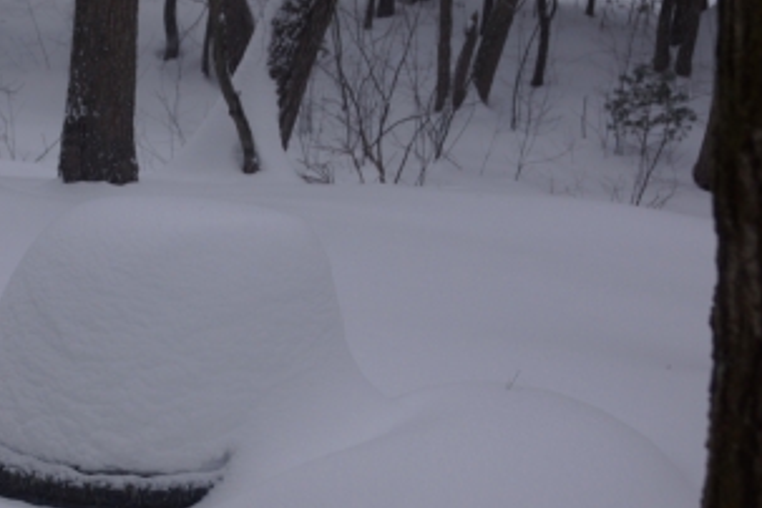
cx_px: 156
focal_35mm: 66
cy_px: 389
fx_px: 1397
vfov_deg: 20.4
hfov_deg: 29.8
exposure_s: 1/100
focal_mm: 26
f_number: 5.6
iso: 100
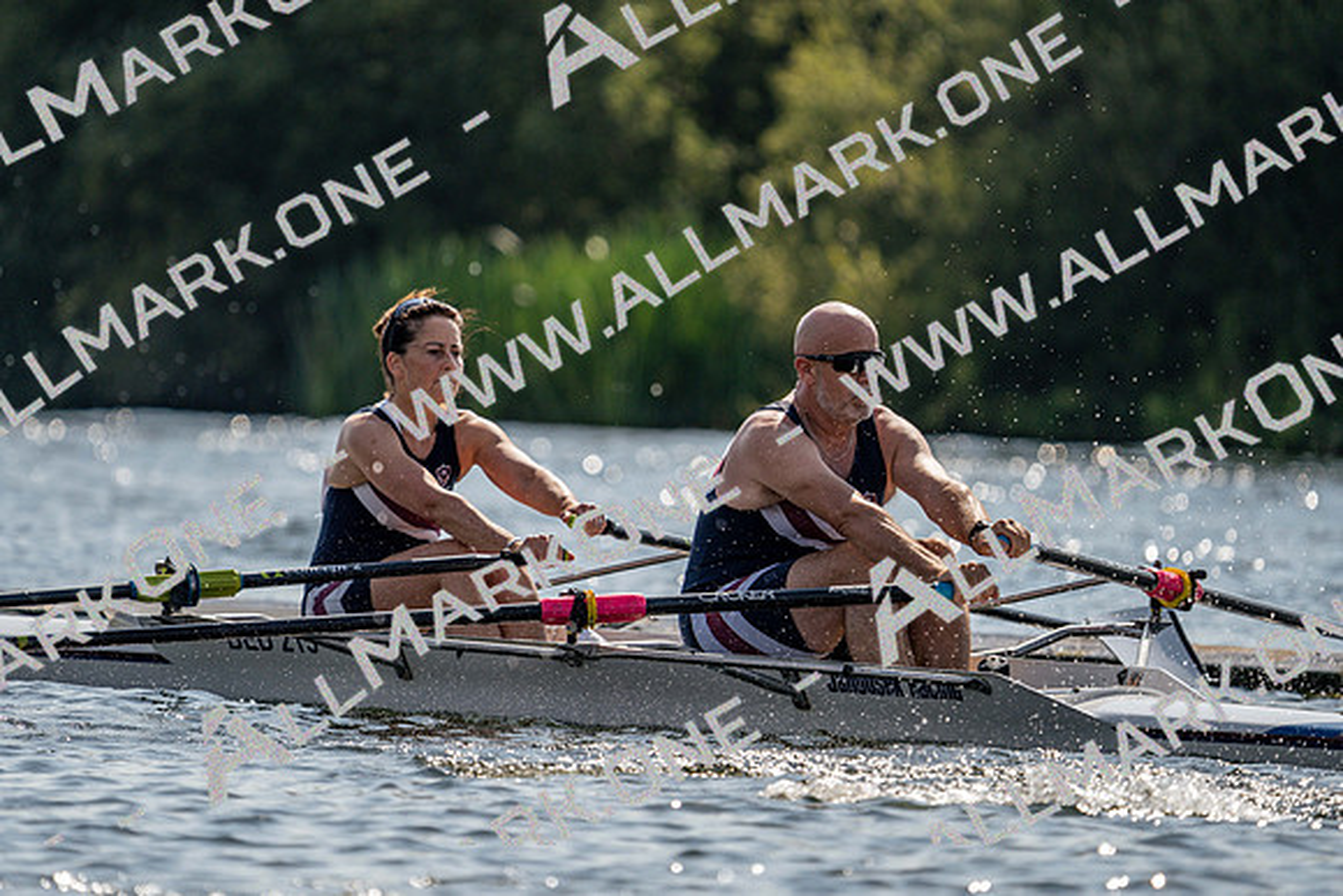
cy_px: 448
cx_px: 672
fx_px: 15746
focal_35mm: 422
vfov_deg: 3.3
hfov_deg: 4.9
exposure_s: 1/1600
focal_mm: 422
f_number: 6.3
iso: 160
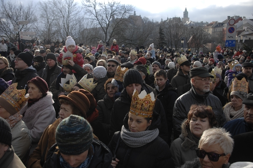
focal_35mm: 34
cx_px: 126
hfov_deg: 55.2
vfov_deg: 38.3
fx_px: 242
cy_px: 84
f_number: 3.5
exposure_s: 1/640
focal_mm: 23
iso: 100
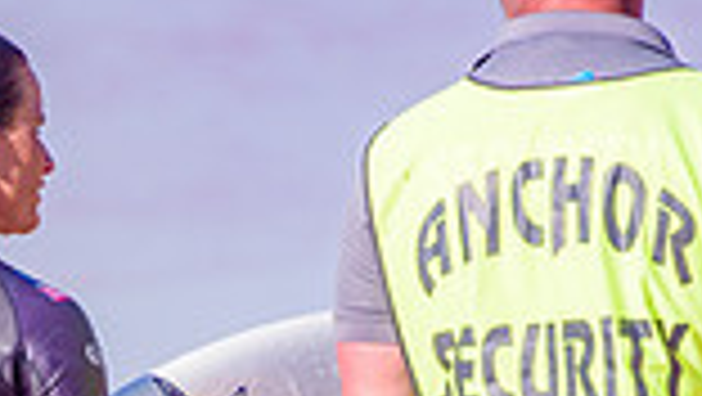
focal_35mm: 1953
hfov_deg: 1.1
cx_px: 94
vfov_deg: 0.6
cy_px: 601
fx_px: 36379
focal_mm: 500
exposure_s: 1/1600
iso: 220
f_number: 5.6
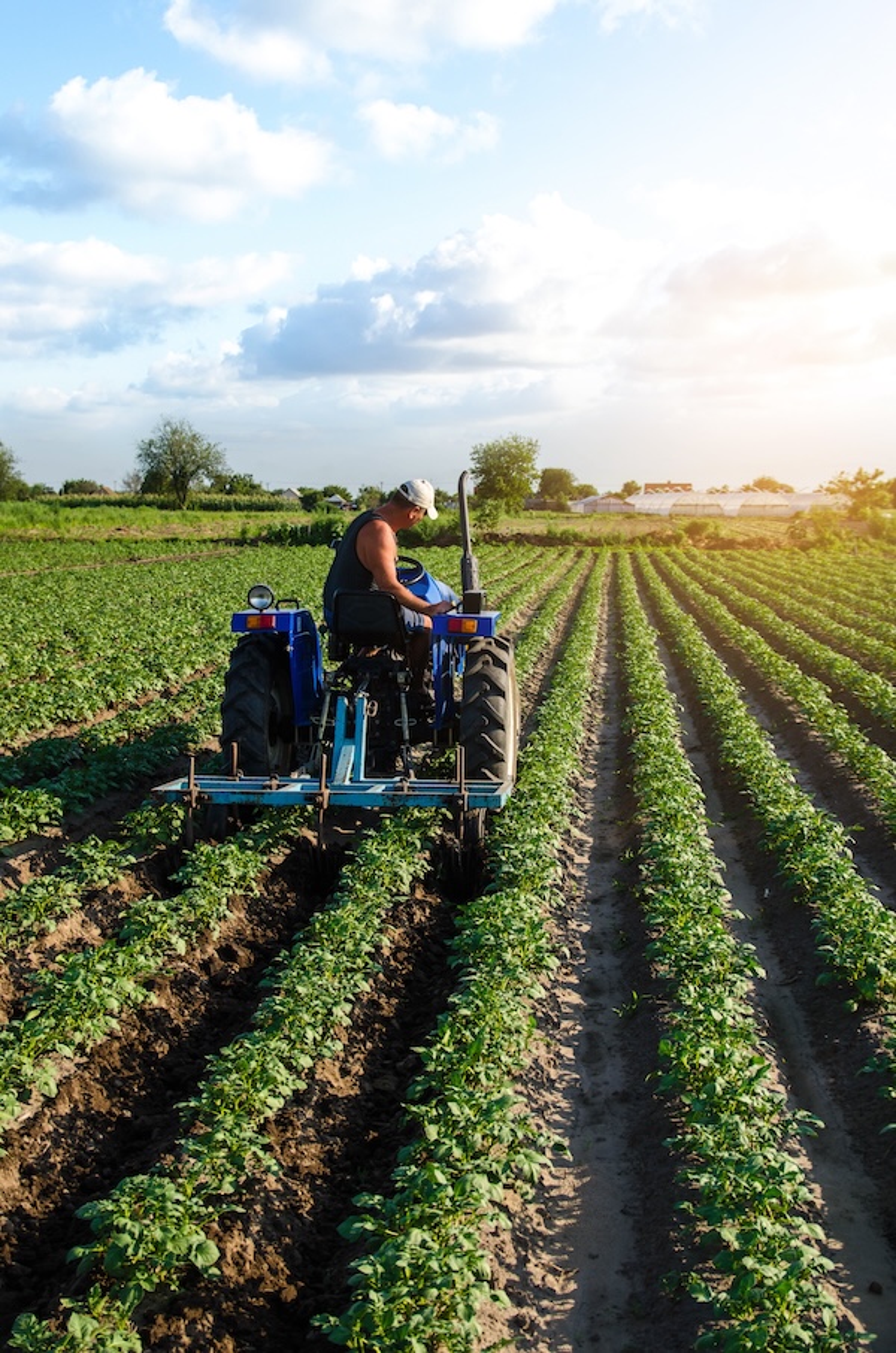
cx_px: 448
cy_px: 676
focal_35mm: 40
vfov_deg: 48.0
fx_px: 1519
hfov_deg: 32.9
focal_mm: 27
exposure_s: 1/1000
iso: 100
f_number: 3.5
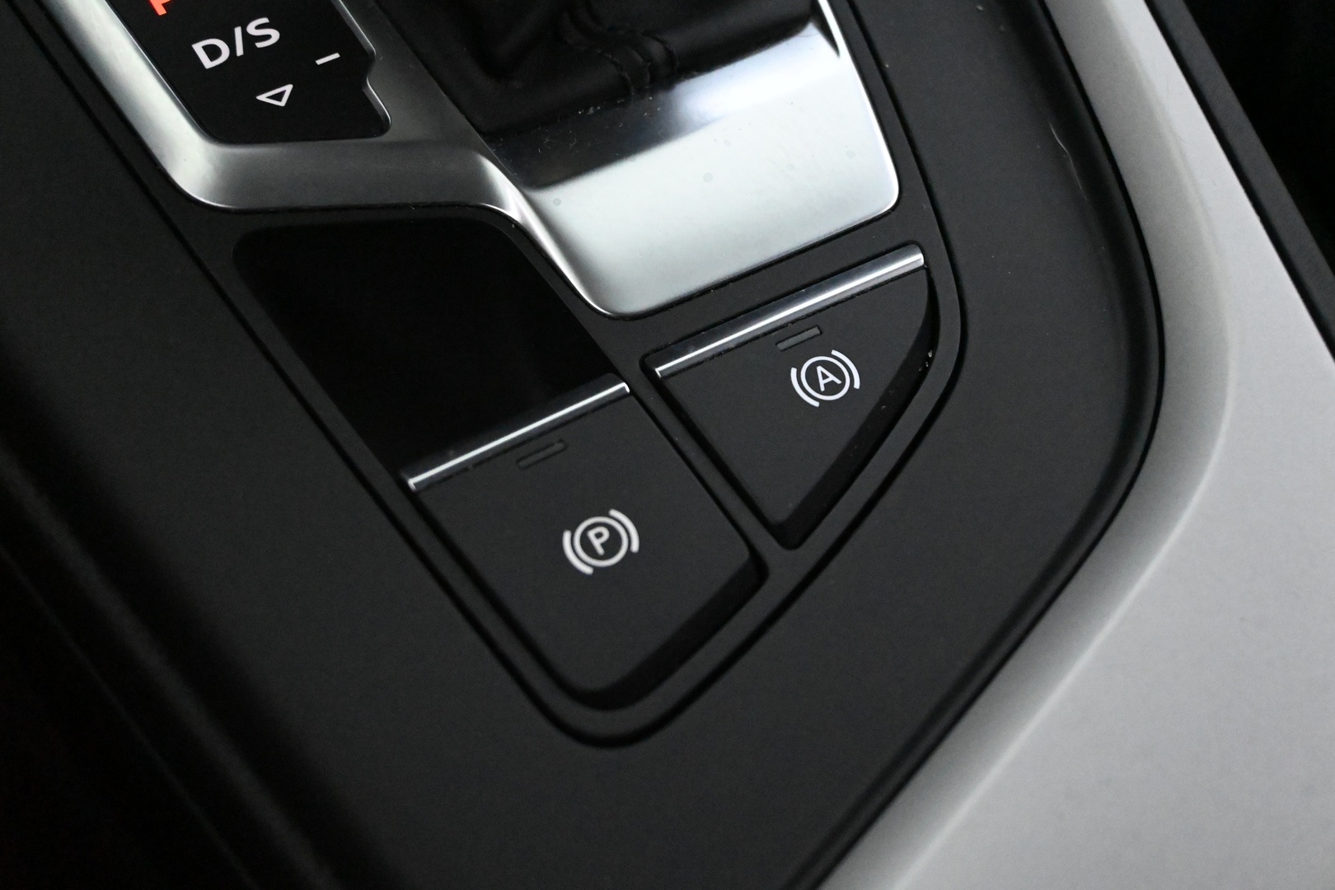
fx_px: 2058
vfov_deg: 24.4
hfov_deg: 35.9
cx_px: 668
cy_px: 445
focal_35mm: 56
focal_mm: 37
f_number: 5.3
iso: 12800
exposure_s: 1/60
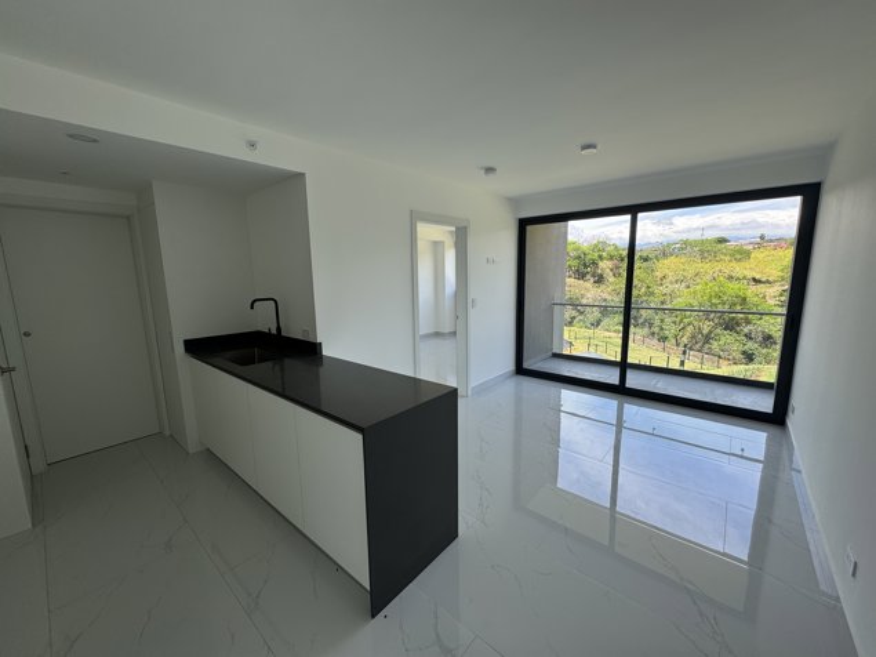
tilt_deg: -8.5
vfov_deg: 85.7
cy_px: 328
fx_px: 354
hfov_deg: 102.1
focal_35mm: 14
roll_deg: +1.4
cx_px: 438
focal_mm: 2.22
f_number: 2.2
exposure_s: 1/294
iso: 40
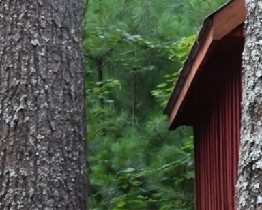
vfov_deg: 6.0
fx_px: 1979
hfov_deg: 7.1
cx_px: 663
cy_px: 286
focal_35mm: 255
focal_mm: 34
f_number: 4.5
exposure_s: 1/125
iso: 1000
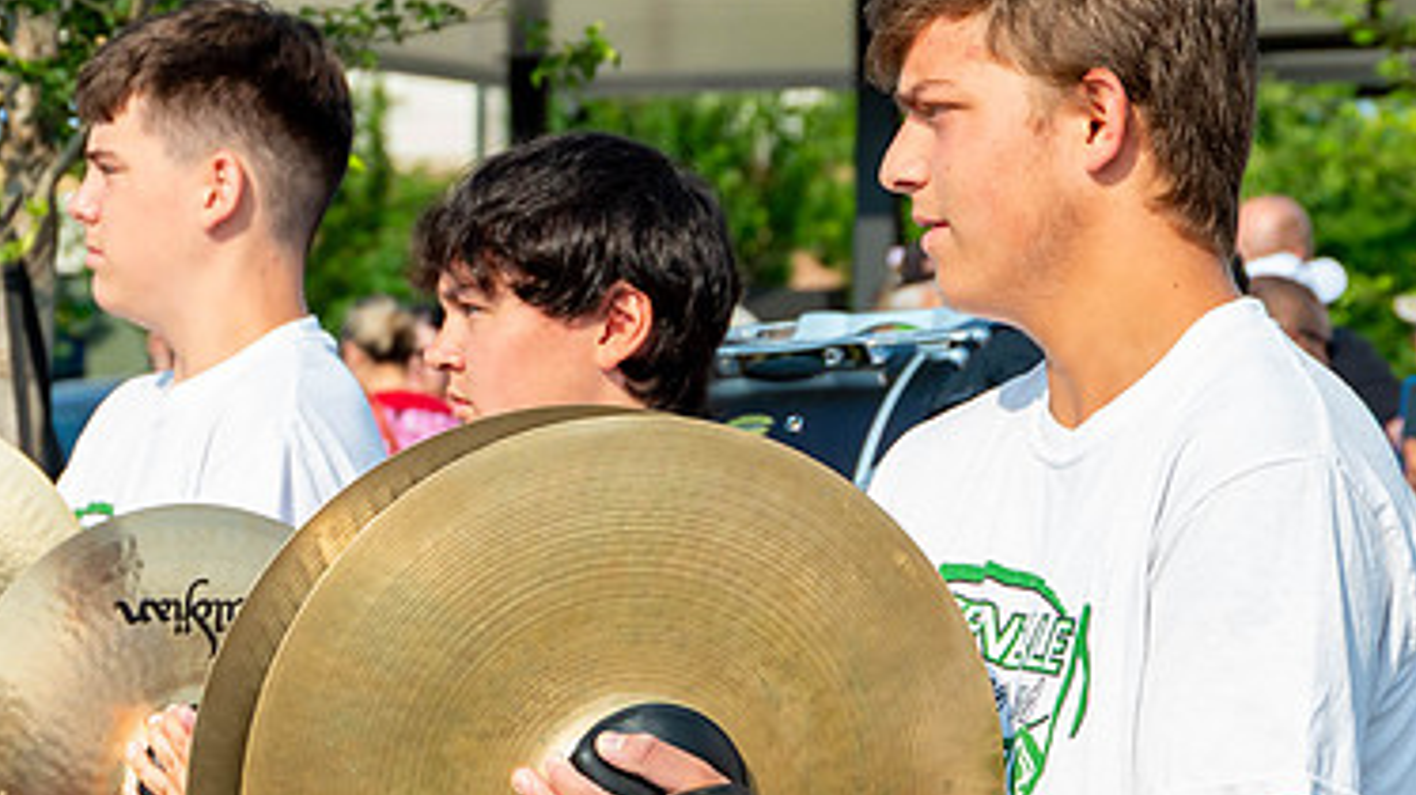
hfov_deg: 12.4
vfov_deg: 7.0
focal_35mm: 173
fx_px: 6493
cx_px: 335
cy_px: 560
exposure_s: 1/2000
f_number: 13
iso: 1250
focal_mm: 75
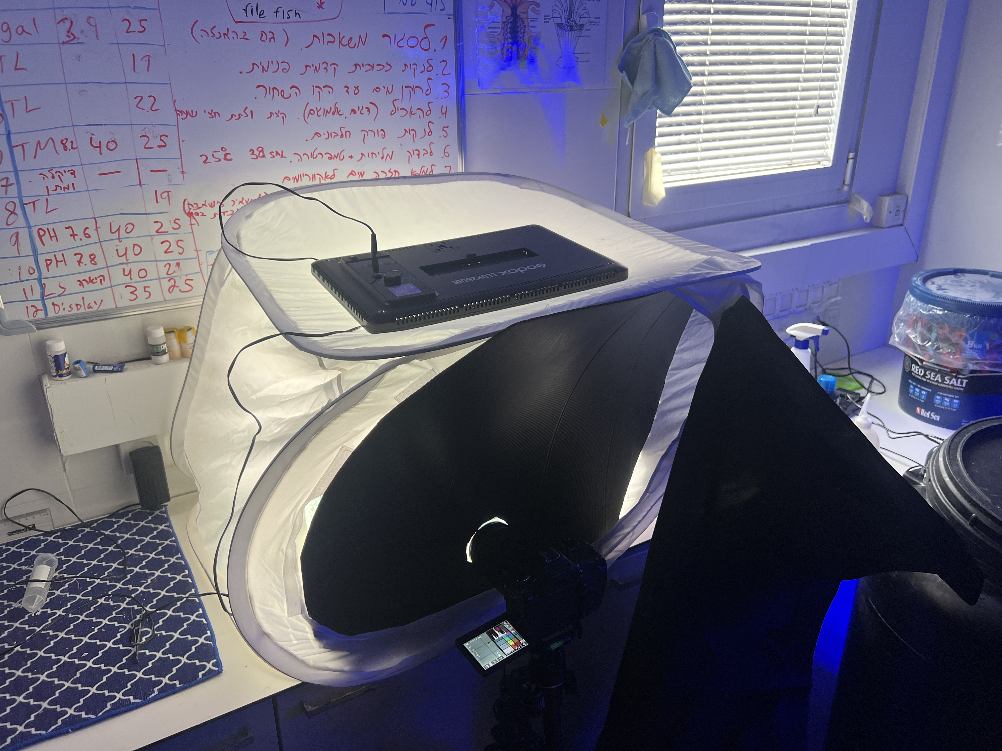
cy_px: 376
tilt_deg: -23.4
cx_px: 501
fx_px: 753
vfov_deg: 53.1
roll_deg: +0.8
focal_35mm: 26
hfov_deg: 67.3
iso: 100
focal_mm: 5.7
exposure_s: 1/83
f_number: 1.5
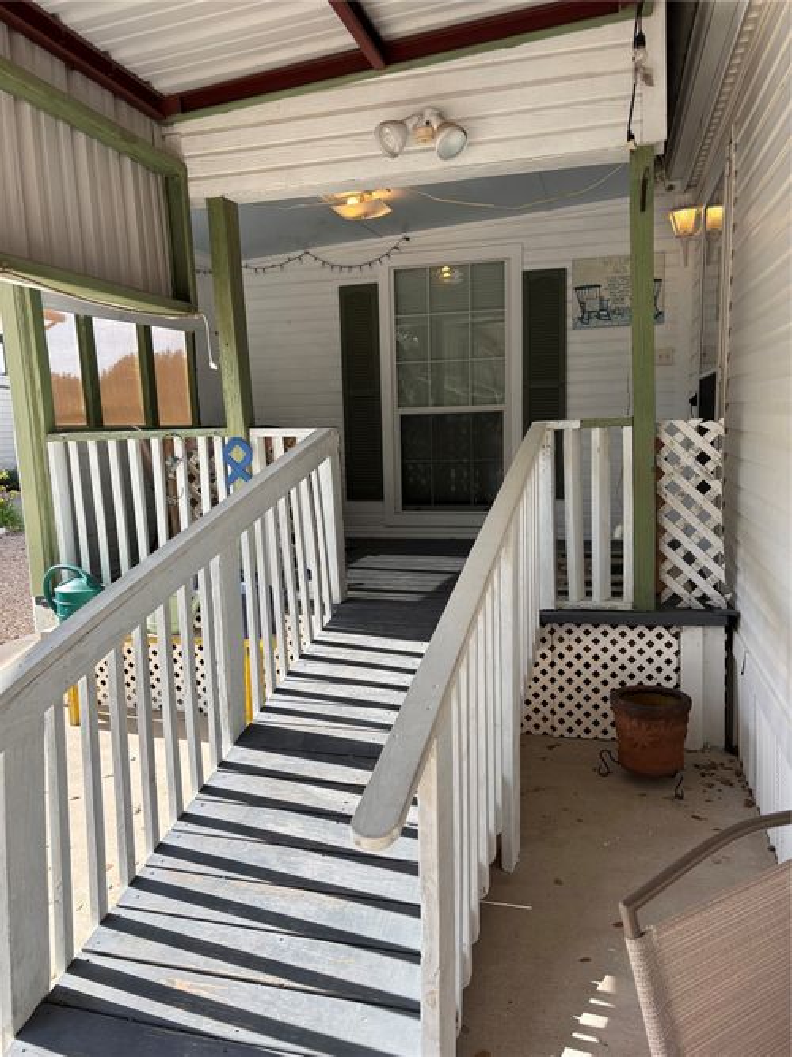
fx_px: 793
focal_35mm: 26
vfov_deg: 67.3
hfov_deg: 53.0
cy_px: 528
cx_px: 396
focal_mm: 5.96
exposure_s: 1/711
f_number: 1.6
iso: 50
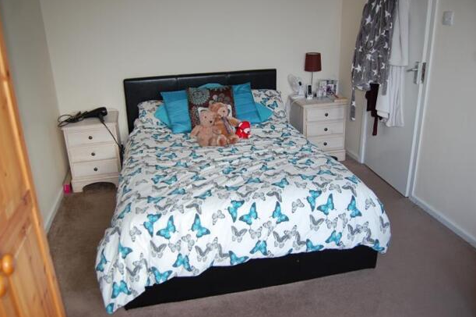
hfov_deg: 63.7
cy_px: 155
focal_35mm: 29
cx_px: 224
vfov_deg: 44.9
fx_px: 383
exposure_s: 1/30
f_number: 3.5
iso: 200
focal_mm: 18
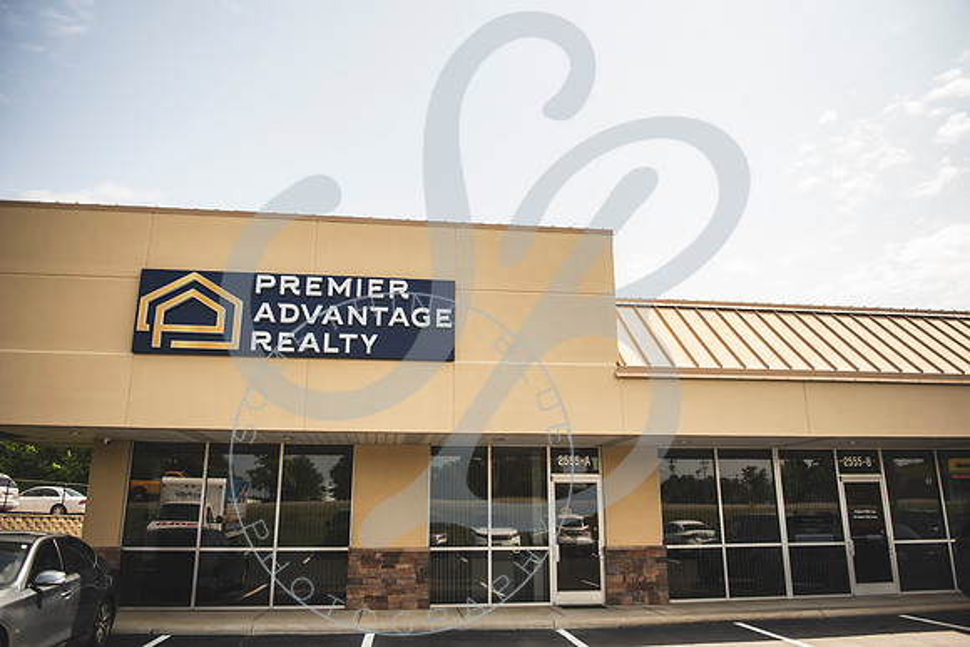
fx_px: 703
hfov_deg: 69.2
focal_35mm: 26
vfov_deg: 49.4
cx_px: 486
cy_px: 324
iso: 100
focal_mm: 26
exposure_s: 1/1600
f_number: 2.8
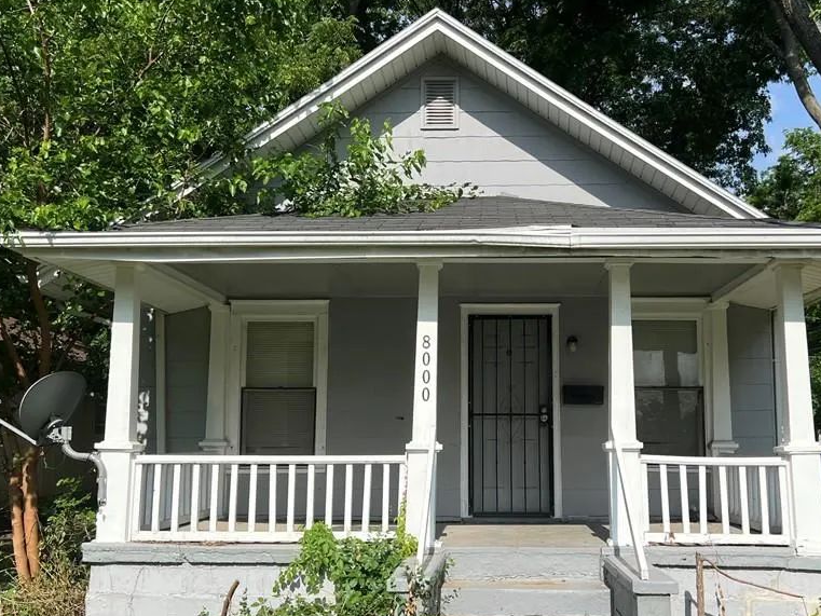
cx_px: 470
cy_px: 352
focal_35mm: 35
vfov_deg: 40.6
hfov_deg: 52.4
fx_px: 830
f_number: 1.5
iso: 50
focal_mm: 5.7
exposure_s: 1/4274
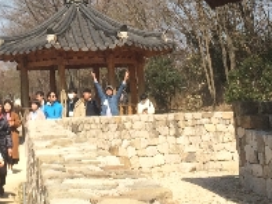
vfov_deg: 13.0
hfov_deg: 17.7
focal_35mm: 109
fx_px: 857
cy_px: -79
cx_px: 15
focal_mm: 4.15
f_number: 2.2
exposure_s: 1/1953
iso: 32
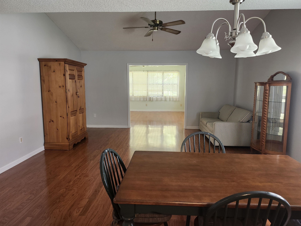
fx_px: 200
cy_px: 113
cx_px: 150
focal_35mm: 23
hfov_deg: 73.9
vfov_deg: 58.9
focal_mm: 5.54
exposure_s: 1/120
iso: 640
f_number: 1.8
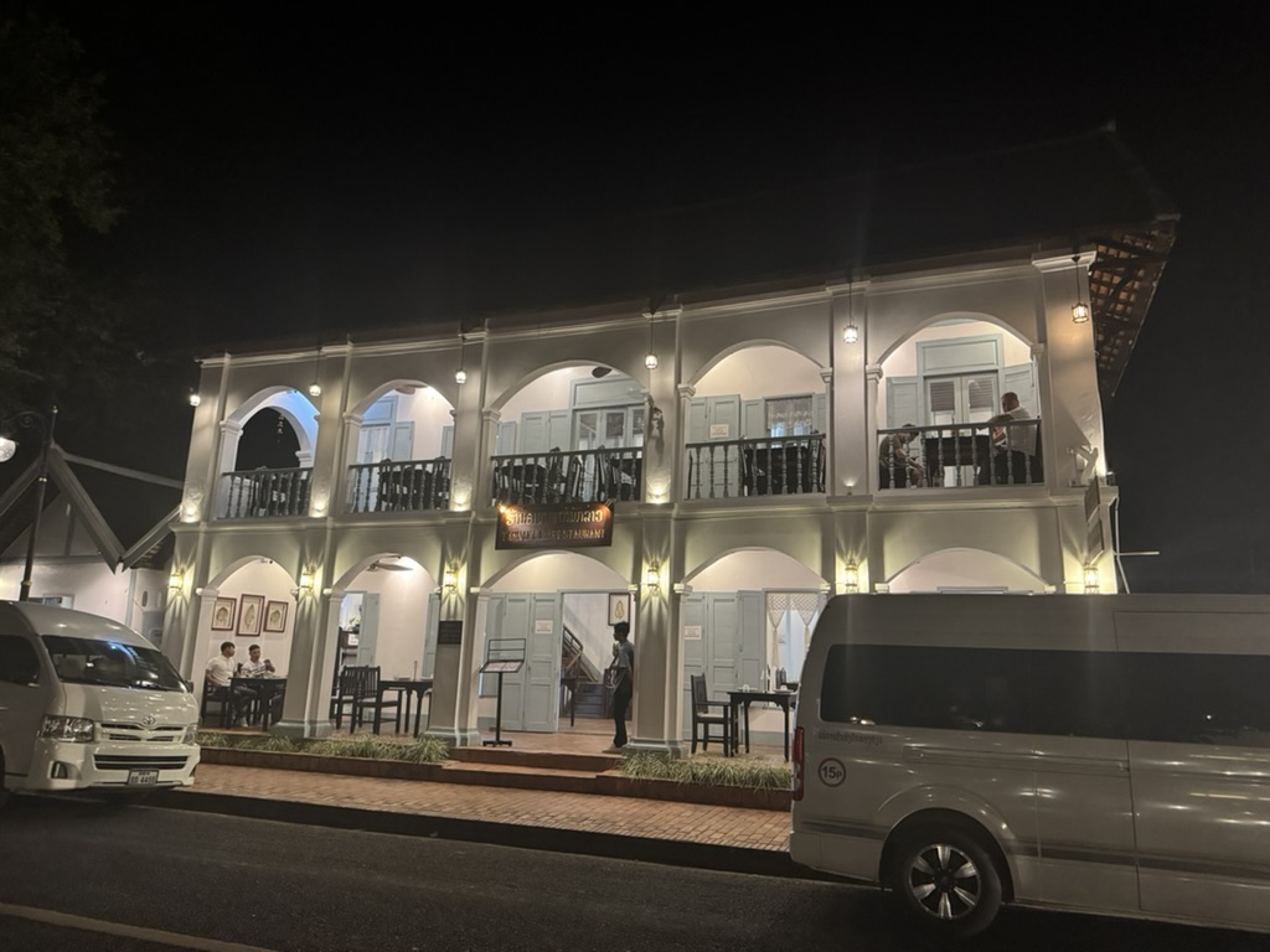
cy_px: 476
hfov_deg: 71.6
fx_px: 881
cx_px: 635
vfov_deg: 56.8
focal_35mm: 24
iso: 800
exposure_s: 1/50
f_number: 1.78
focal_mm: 6.76
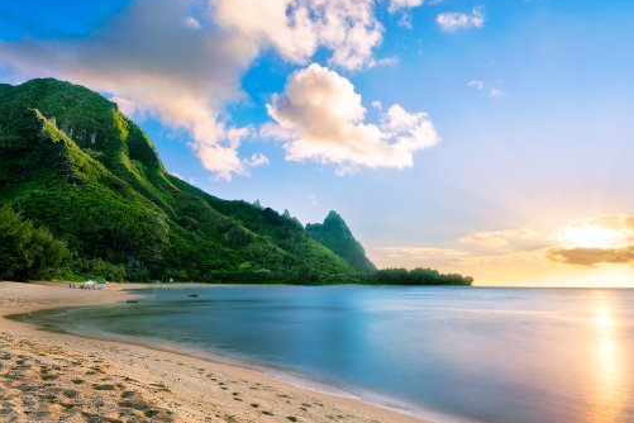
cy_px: 224
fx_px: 387
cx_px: 325
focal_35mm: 22
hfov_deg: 78.6
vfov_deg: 57.2
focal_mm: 18
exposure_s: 1/400
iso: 100
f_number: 10
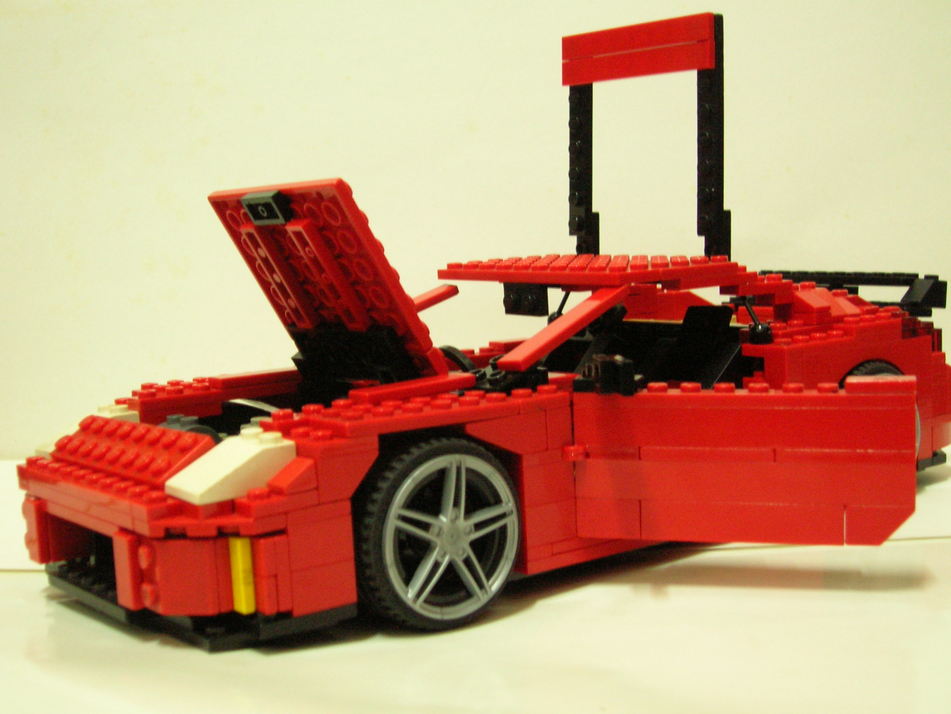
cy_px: 360
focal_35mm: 47
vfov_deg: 30.9
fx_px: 1291
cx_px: 486
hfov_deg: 40.4
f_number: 3.2
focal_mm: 7.7
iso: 200
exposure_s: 1/3.1
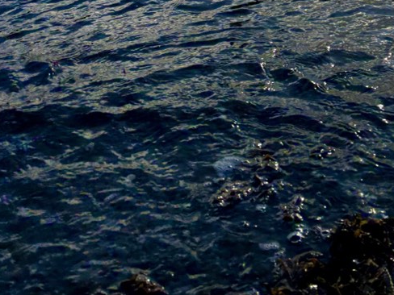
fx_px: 728
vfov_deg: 19.2
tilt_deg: -5.3
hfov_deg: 29.6
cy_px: -184
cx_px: 309
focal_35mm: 64
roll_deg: +1.0
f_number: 1.6
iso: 64
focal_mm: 5.96
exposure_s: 1/10101
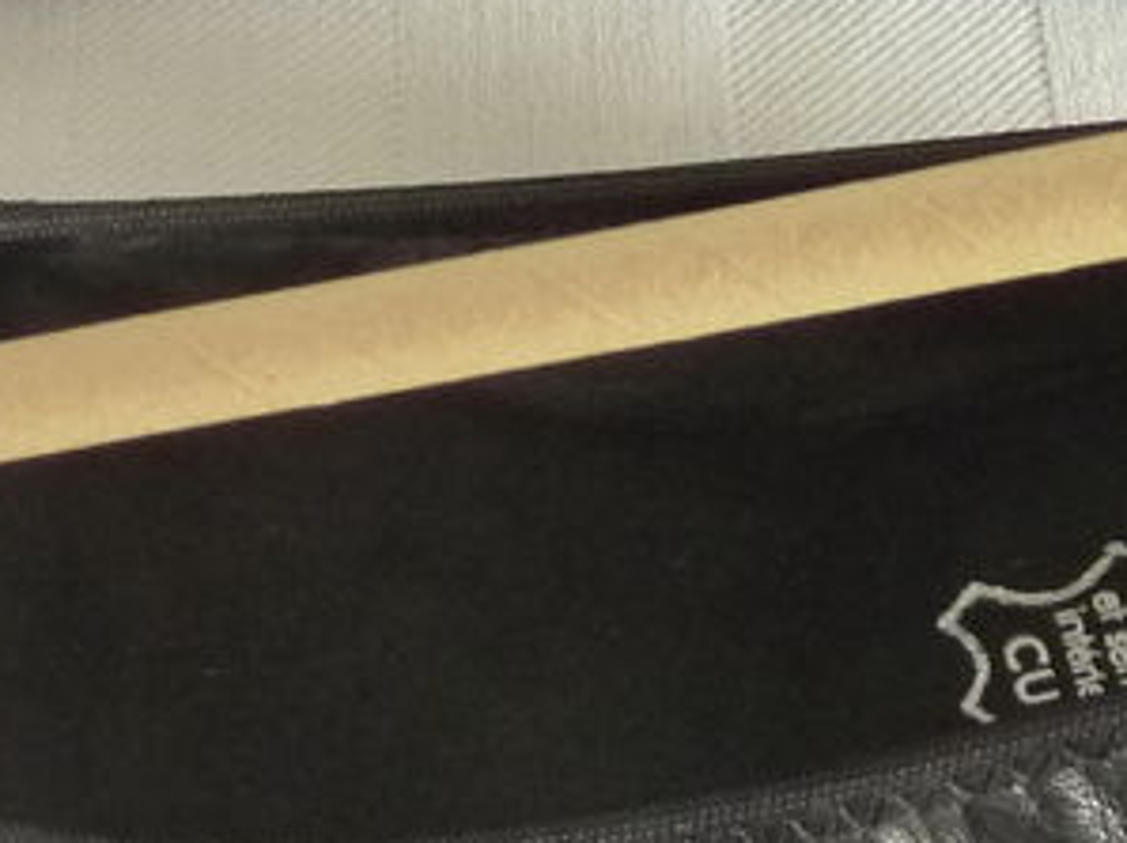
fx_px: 2733
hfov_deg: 23.3
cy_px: -23
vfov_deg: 17.1
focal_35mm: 84
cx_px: 518
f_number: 3.3
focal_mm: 4.1
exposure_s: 1/25
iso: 400
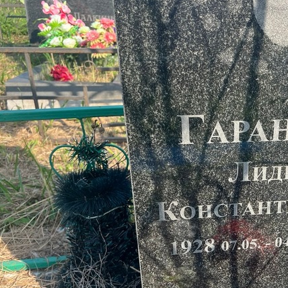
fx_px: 405
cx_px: 242
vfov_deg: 39.0
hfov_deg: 37.4
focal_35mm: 43
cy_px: 177
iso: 50
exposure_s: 1/909
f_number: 1.5
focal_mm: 5.7
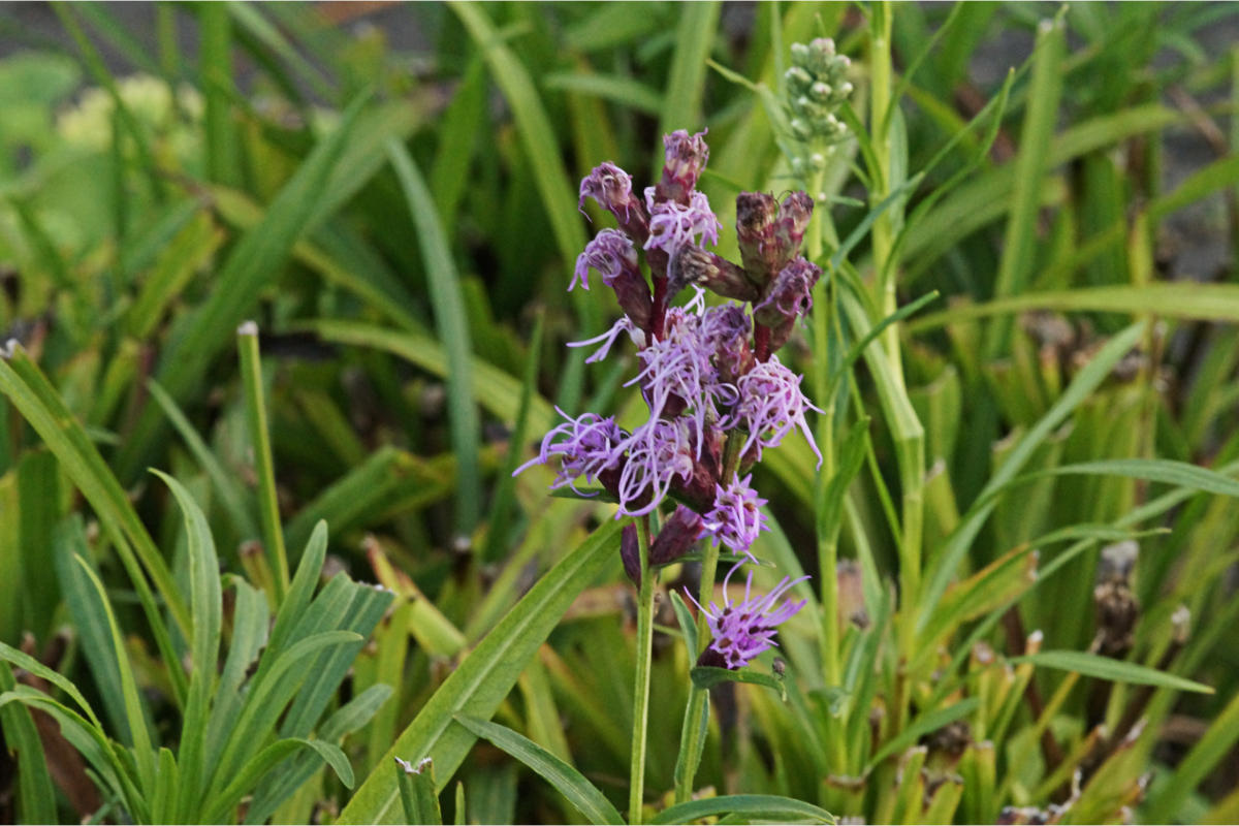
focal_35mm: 150
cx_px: 620
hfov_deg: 13.7
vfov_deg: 9.1
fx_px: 5162
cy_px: 413
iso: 2000
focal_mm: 100
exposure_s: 1/160
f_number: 11
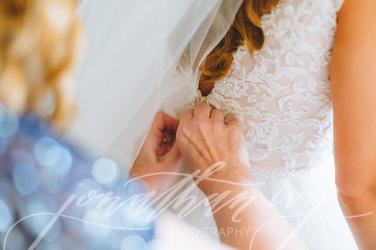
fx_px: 522
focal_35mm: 50
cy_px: 125
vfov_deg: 27.0
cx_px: 188
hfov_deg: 39.6
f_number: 2.2
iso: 250
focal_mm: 50
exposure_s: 1/100
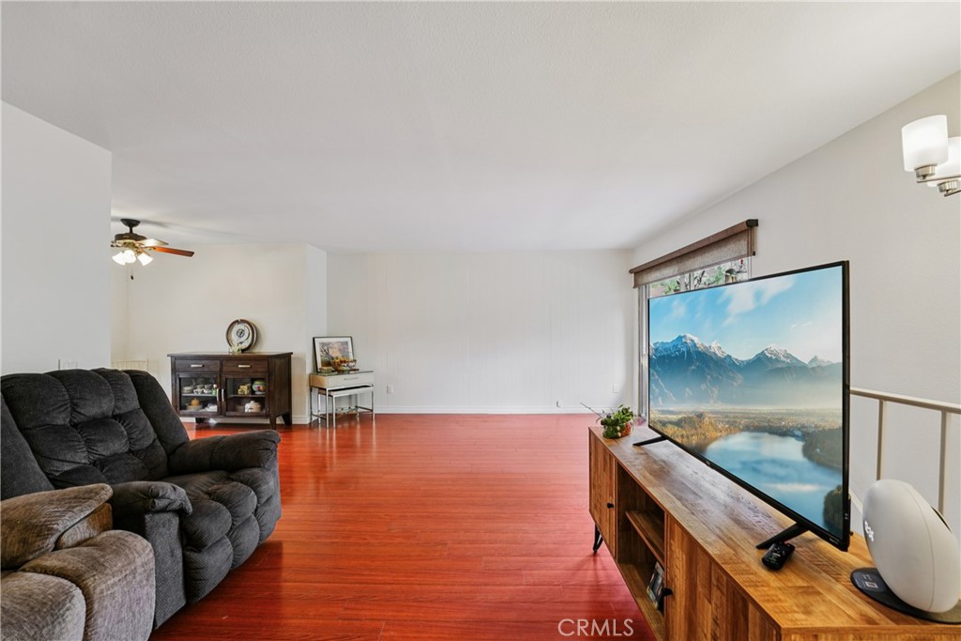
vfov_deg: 81.2
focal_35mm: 14
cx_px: 480
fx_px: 374
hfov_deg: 104.2
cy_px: 320
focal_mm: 14
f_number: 8
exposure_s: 1/13
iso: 400
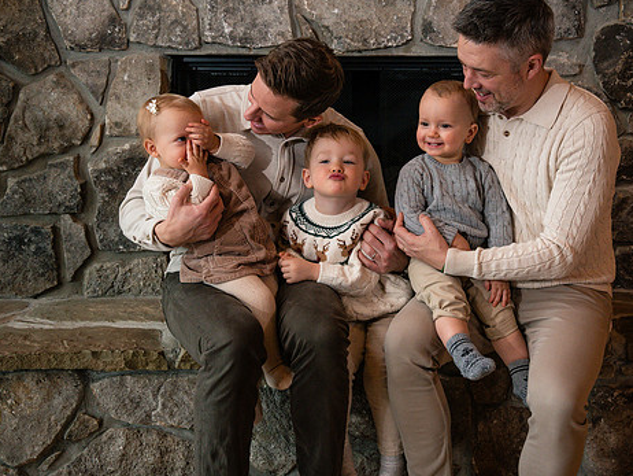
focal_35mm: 50
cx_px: 356
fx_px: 915
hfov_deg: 38.1
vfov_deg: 29.1
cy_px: 226
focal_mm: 41
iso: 800
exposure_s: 1/250
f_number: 4.5
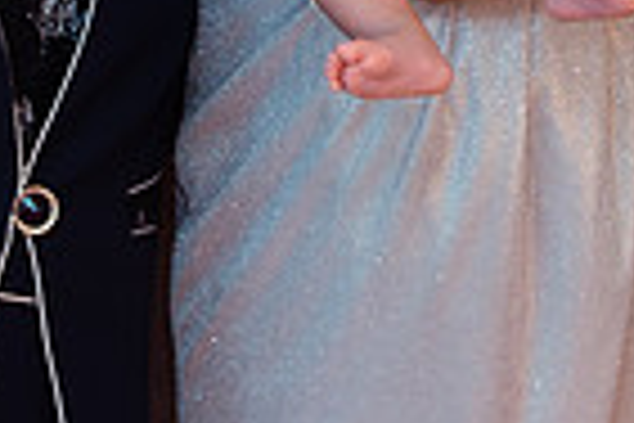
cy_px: -240
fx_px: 3187
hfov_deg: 11.3
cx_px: 147
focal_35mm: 181
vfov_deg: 7.4
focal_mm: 31
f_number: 3.2
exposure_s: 1/250
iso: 500
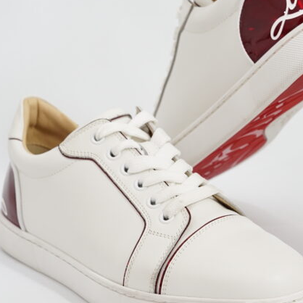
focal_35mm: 104
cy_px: 135
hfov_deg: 16.7
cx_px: 192
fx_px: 1030
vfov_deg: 16.7
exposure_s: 1/10
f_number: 6.3
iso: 640
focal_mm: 50
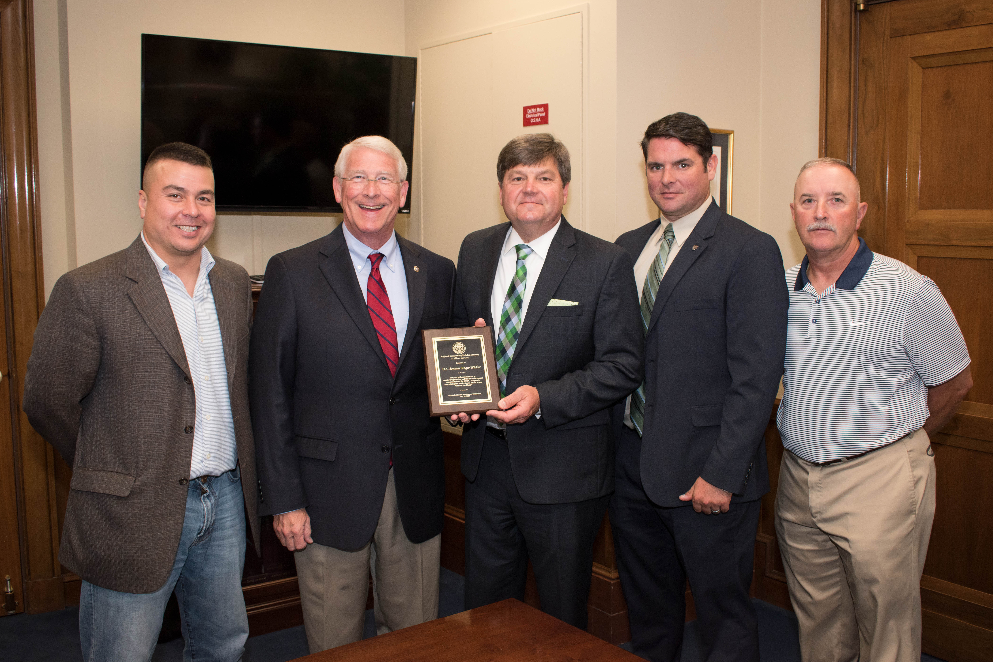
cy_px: 331
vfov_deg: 36.9
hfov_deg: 53.1
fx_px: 993
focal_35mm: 36
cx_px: 496
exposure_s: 1/50
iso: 500
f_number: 5.6
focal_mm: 24
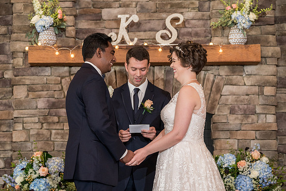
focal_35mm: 128
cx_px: 143
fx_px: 1017
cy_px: 96
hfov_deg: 16.0
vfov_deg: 10.7
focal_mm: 128
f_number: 4
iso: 2000
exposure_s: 1/100
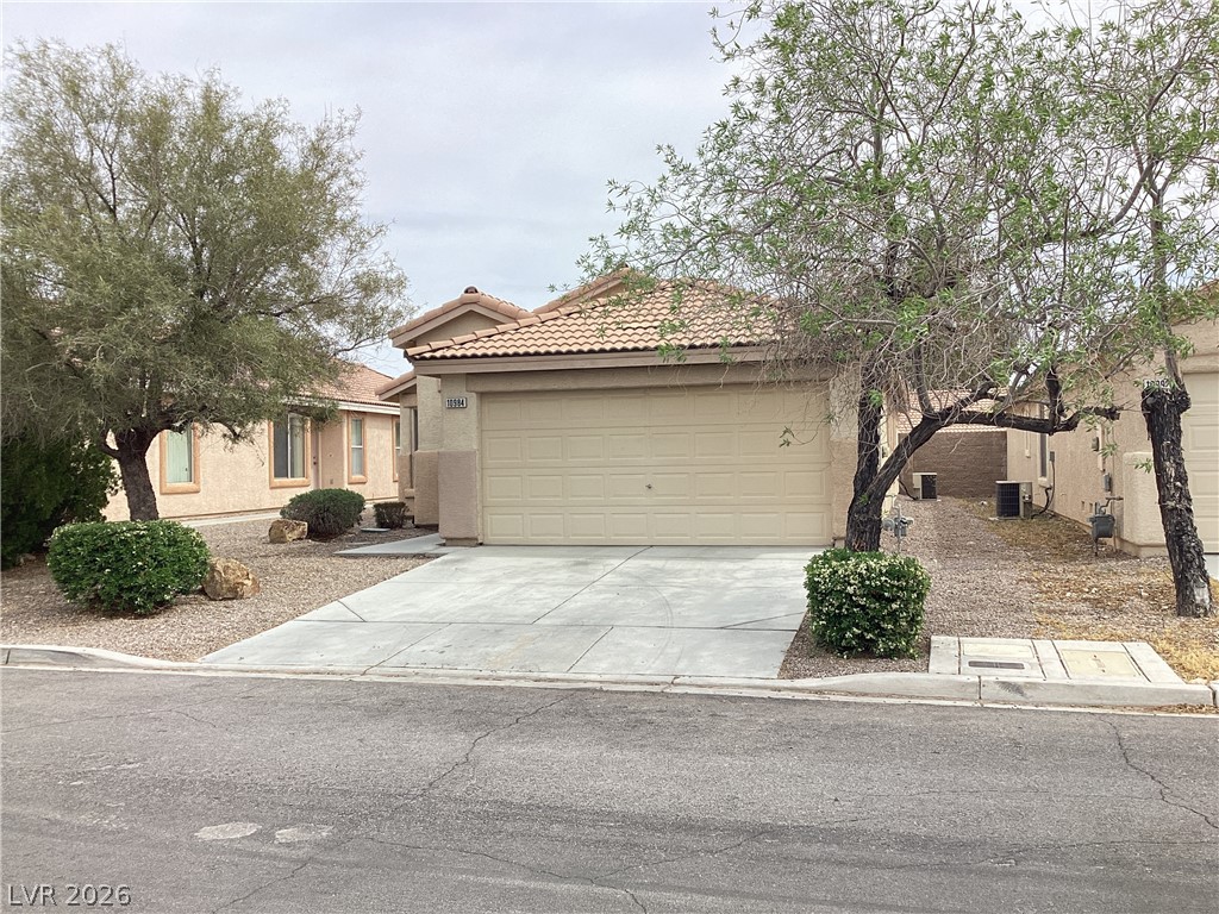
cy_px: 457
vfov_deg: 45.4
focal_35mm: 31
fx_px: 1092
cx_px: 610
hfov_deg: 58.4
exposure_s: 1/849
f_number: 2.4
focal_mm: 3.3
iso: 25
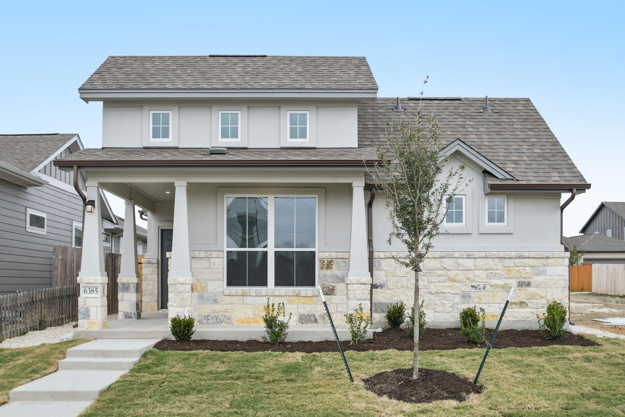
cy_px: 208
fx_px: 625
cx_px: 312
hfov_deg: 53.1
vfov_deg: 36.9
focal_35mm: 36
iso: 400
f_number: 8
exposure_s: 1/400
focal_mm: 24
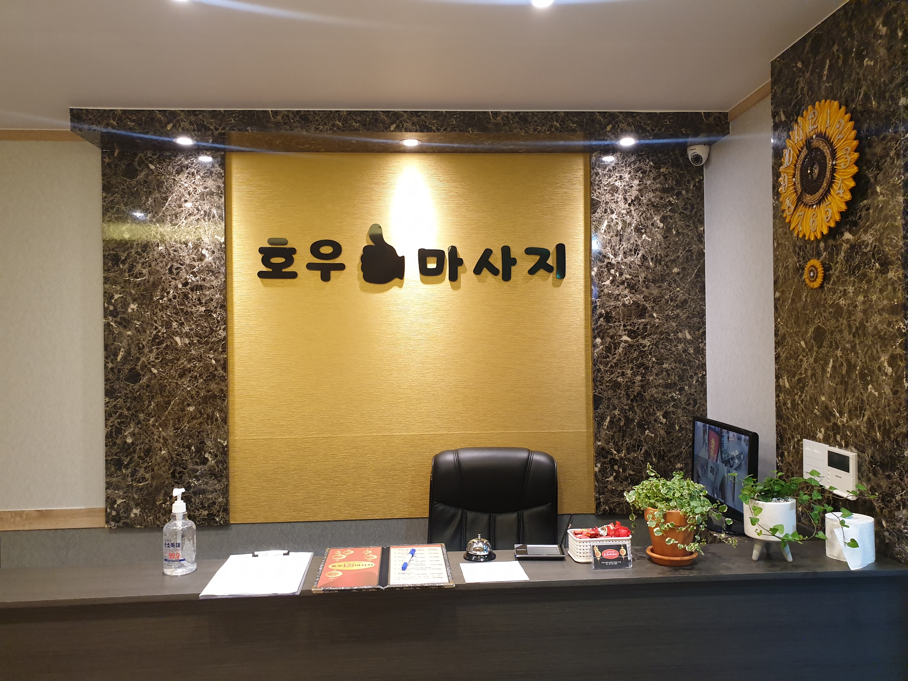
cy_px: 340
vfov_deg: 53.1
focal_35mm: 26
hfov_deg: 67.3
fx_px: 682
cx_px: 454
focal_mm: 4.3
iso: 320
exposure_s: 1/40
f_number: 2.4
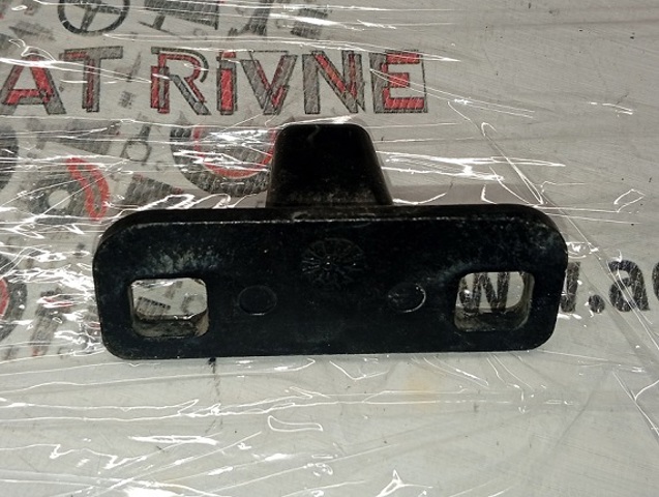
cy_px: 248
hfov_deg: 36.8
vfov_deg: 28.1
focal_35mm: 52
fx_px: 992
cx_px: 330
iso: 71
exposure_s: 1/50
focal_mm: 3.96
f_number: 1.8
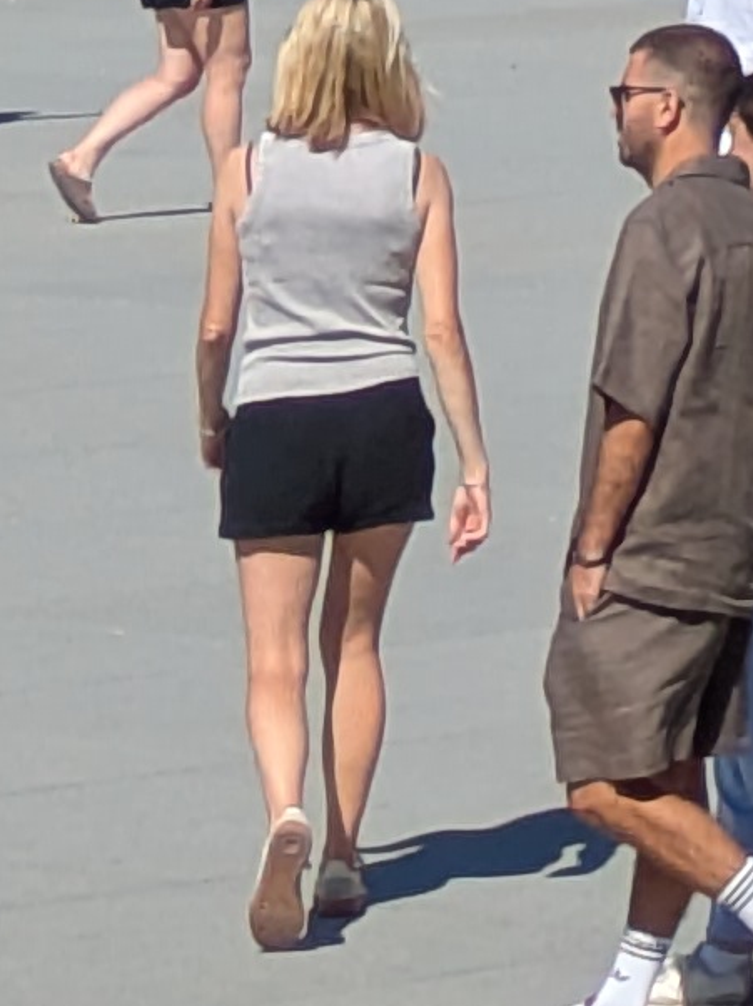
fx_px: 11378
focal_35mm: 392
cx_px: 2216
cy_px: -1776
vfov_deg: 4.9
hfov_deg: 3.7
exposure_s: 1/2427
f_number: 1.89
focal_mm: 5.43
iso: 45
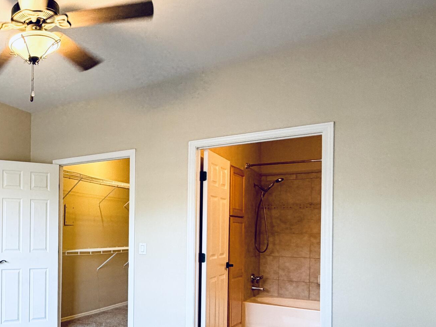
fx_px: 403
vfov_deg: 43.3
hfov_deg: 44.9
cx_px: -30
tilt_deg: +0.2
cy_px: 228
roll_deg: -1.4
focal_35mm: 32
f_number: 2.2
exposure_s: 1/60
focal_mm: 2.22
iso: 160
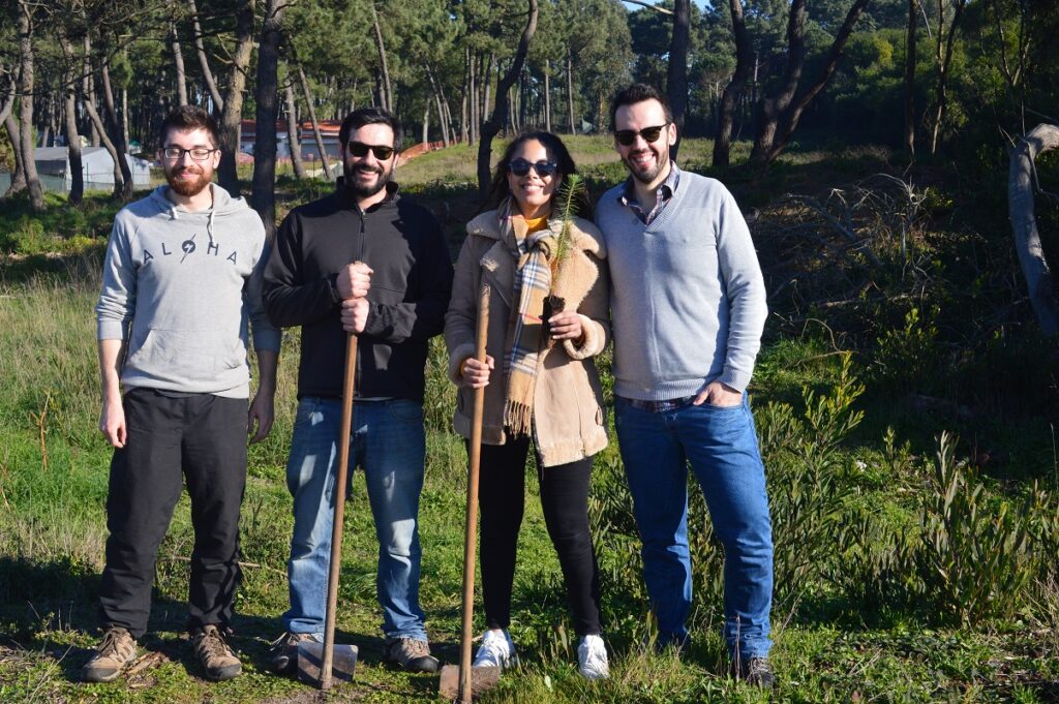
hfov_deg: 43.6
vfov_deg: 29.8
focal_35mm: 45
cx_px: 530
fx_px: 1323
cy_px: 352
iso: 400
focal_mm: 30
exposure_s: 1/320
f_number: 10
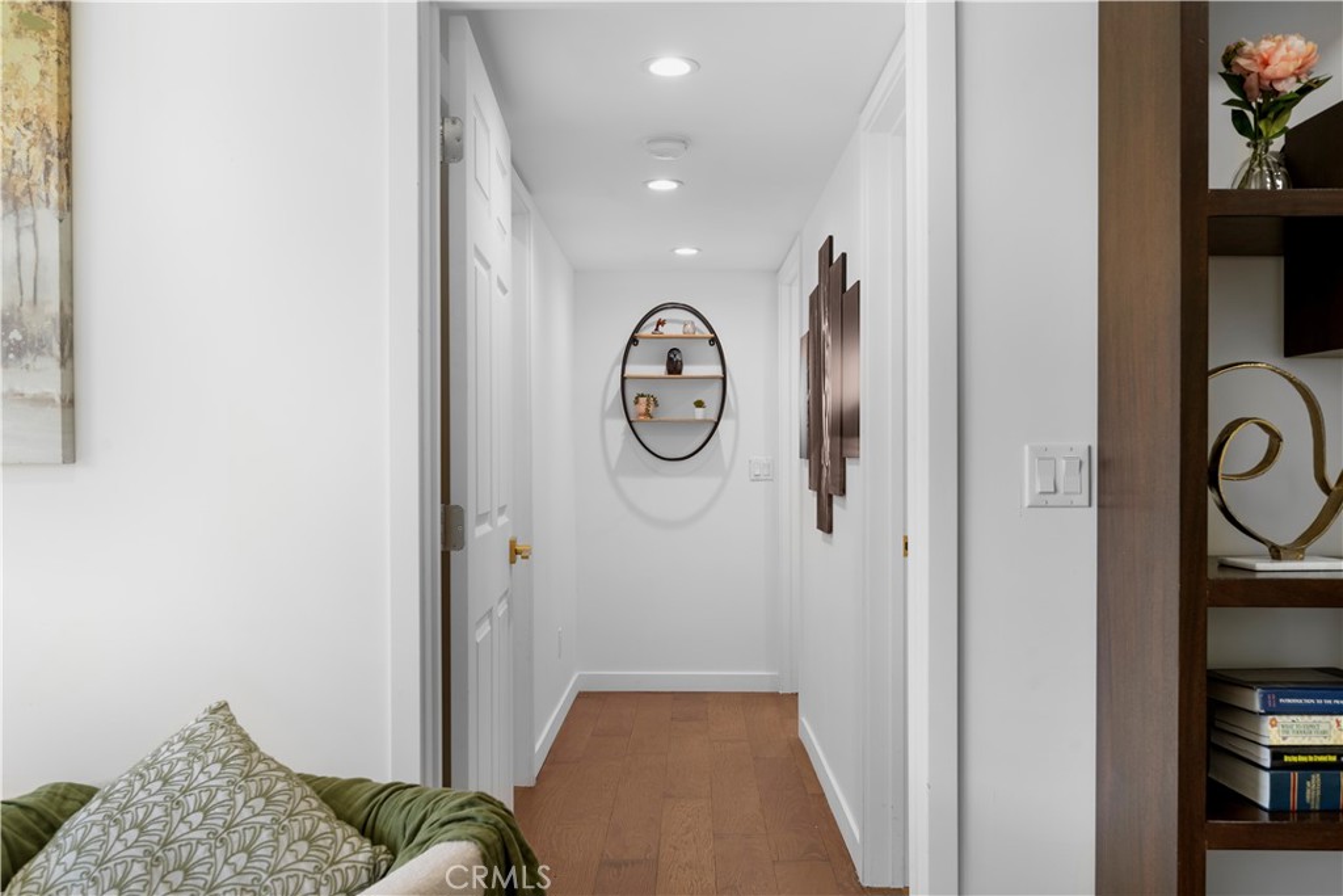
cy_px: 448
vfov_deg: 43.6
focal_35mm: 30
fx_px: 1119
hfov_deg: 61.9
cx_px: 672
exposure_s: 1/2
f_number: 8
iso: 125
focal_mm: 30
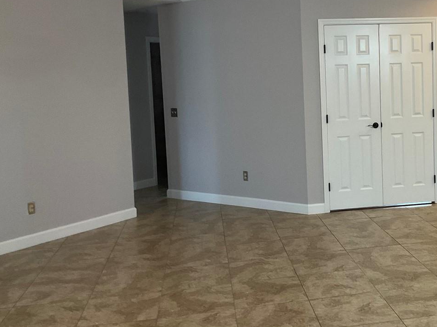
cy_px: 116
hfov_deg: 37.7
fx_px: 619
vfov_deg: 29.5
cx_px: 338
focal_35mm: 49
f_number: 1.8
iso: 160
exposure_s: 1/60
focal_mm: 3
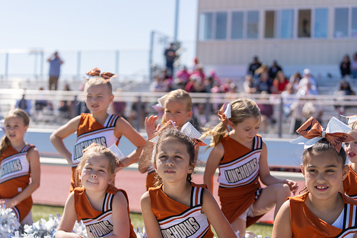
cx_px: 178
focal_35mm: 70
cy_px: 119
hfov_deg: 28.8
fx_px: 694
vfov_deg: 19.5
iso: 100
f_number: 2.8
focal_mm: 70
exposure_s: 1/1250
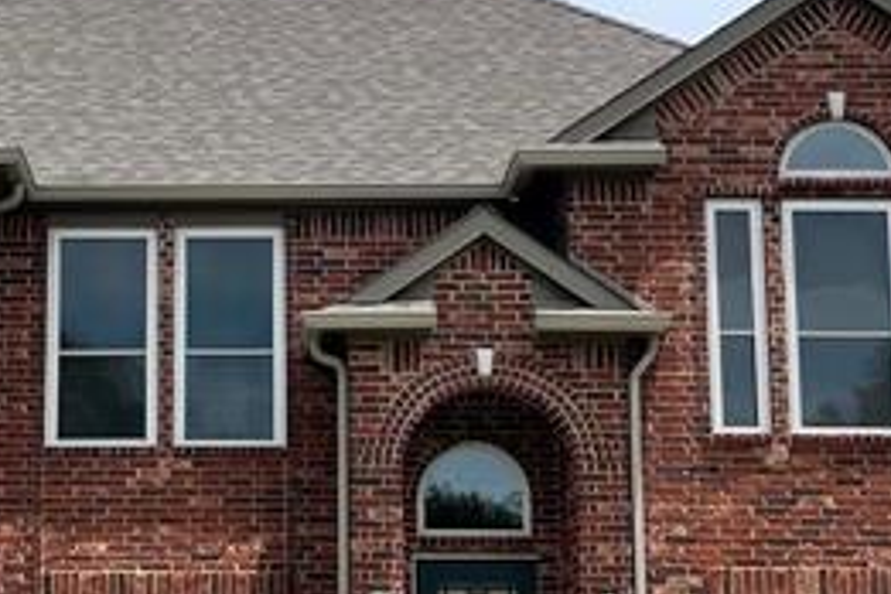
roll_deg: -0.6
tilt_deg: +11.8
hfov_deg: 19.9
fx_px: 2524
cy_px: 109
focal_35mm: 102
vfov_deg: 13.3
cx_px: 218
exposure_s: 1/4348
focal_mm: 5.1
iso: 32
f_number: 1.6
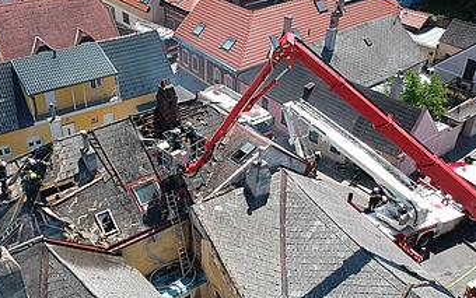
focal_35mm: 37
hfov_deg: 52.2
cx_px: 180
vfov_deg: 34.5
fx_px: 480
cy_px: 147
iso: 100
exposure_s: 1/640
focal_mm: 4.49
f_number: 2.6
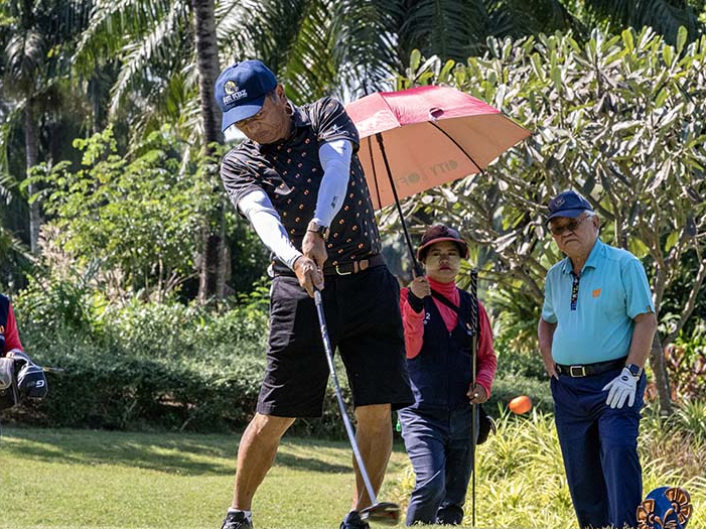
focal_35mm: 112
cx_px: 327
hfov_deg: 17.6
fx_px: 2283
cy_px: 290
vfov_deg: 13.2
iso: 2200
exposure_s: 1/2000
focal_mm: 85
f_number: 7.1
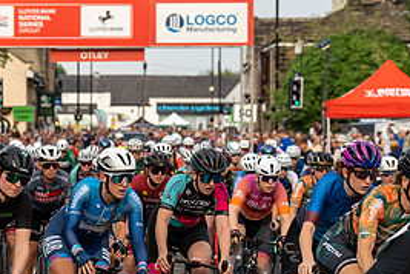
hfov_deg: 10.7
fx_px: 2175
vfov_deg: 7.2
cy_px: 173
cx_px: 15
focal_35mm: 191
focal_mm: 86
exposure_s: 1/1250
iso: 500
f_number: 5
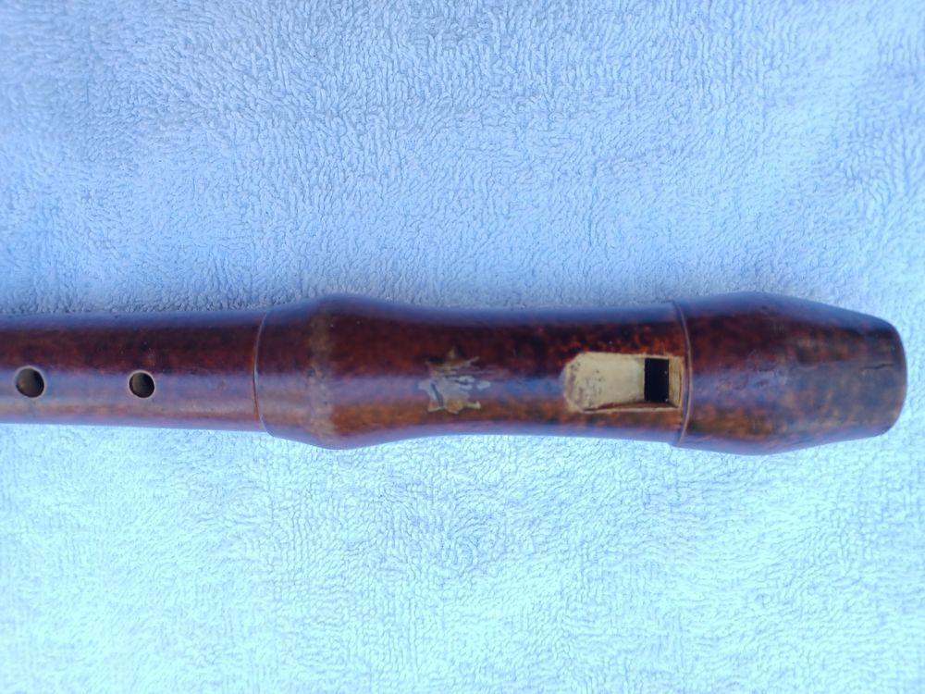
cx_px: 462
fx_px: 668
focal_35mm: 25
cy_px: 347
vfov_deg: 54.9
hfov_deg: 69.4
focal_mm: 4.6
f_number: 1.8
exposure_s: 1/50
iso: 64
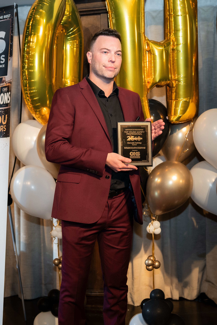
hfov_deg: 20.4
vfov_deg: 30.3
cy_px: 173
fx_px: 600
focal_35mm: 66
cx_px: 79
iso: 1250
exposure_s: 1/200
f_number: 2.2
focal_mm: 35
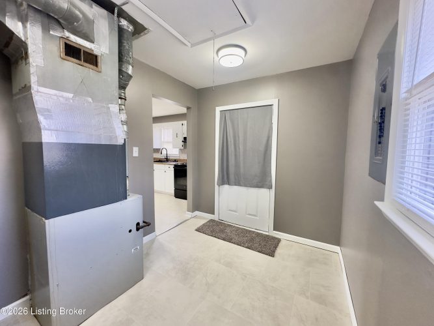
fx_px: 175
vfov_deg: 85.7
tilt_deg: -4.1
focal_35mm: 14
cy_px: 163
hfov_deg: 102.1
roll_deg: -0.9
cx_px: 217
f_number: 2.2
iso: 200
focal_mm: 2.22
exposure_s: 1/60
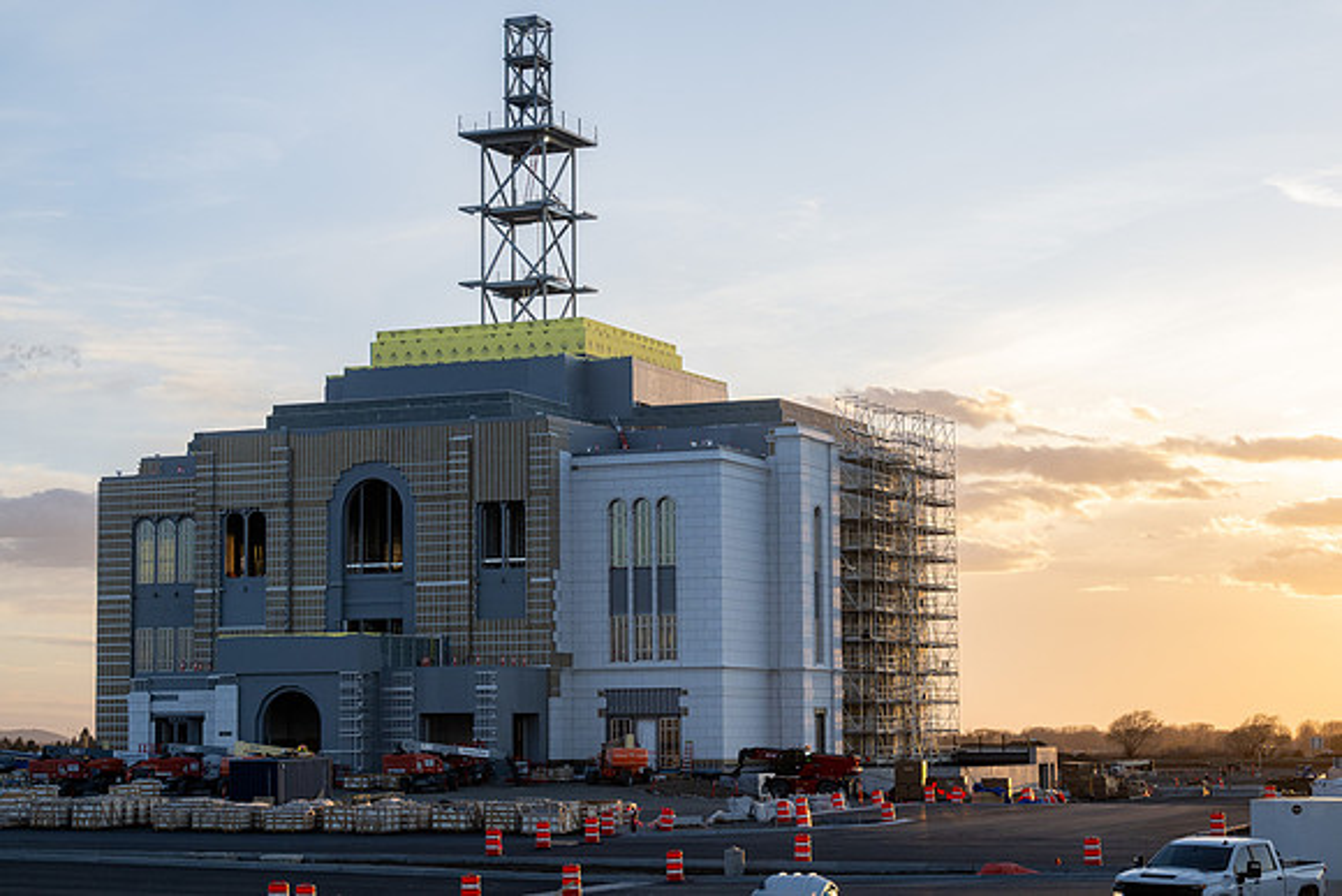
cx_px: 671
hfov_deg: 26.3
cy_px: 448
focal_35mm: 77
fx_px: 2871
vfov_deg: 17.7
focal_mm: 77
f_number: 9
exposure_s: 1/200
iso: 400
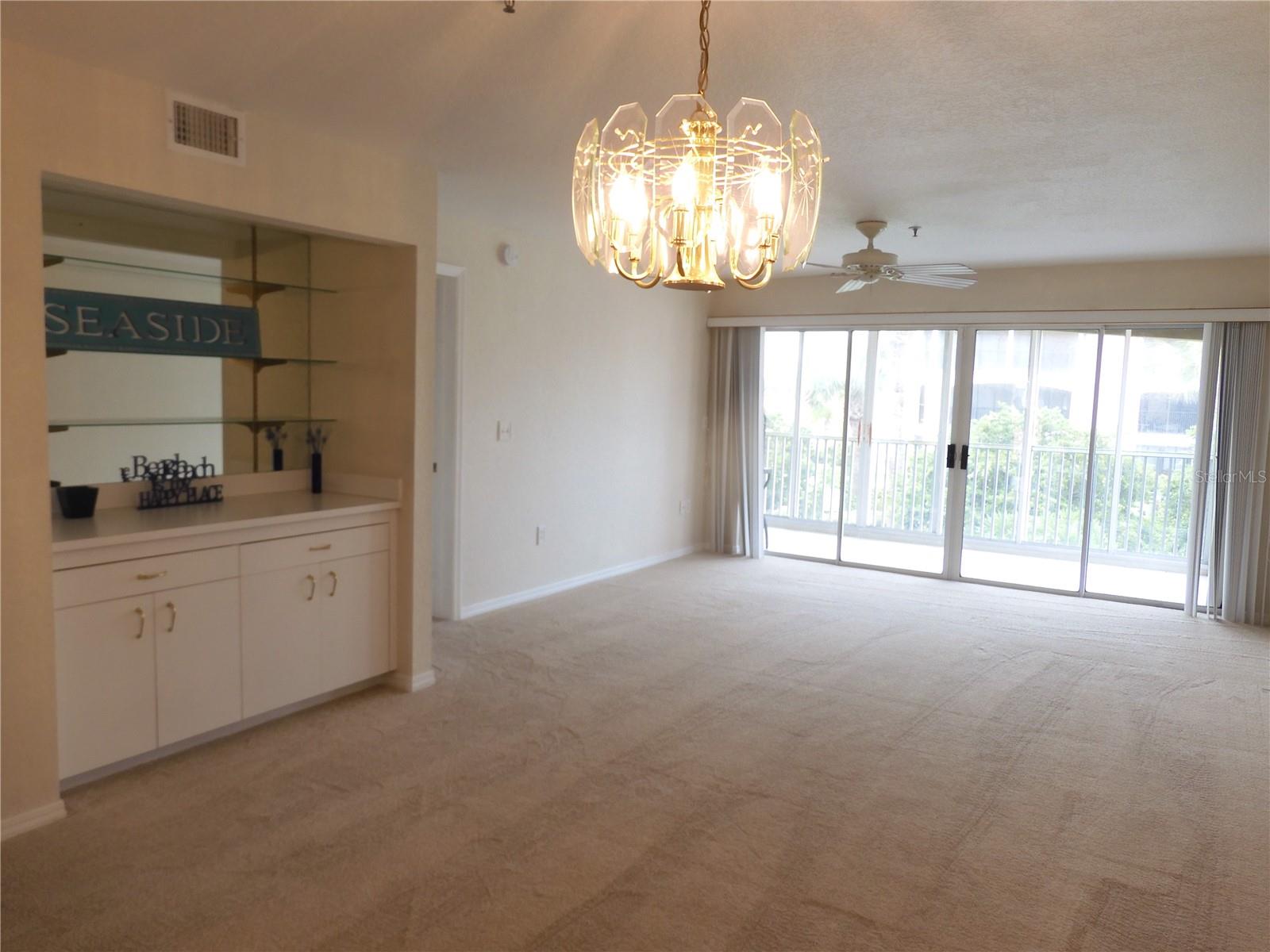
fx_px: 881
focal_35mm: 24
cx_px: 635
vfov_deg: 56.8
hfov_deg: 71.6
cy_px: 476
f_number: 3.4
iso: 100
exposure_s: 1/30
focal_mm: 4.3
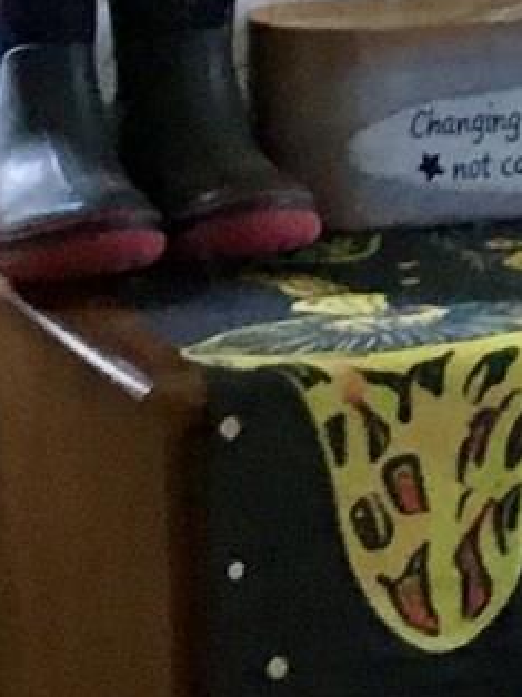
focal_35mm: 213
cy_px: 118
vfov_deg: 9.3
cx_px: 1486
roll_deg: +0.5
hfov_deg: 6.4
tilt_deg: -5.0
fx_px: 4288
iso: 160
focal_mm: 4.15
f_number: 2.2
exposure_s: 1/30
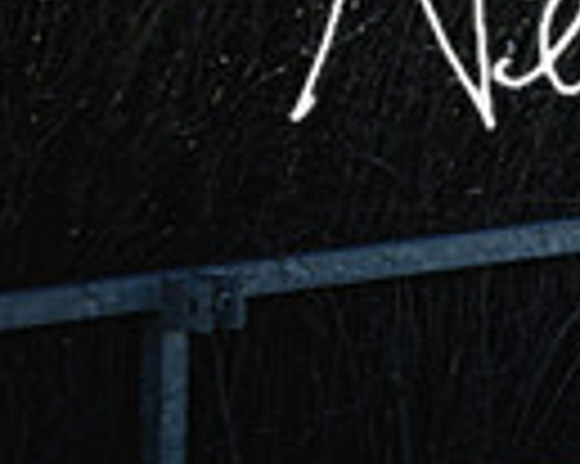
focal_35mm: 454
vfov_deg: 3.4
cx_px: 1120
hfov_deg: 4.2
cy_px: -475
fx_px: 7787
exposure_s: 1/2000
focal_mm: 70
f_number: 2.8
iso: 72
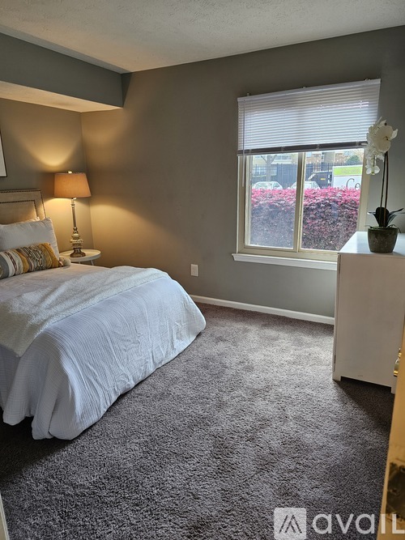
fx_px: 359
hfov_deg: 58.9
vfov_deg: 73.9
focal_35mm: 23
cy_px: 270
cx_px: 202
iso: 125
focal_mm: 6.3
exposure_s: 1/120
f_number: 1.7
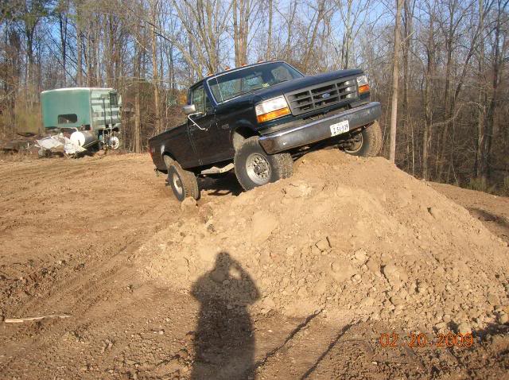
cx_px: 254
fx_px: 499
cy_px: 190
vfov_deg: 41.7
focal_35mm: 34
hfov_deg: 54.0
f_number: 4.9
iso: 50
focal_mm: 5.7
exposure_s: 1/197
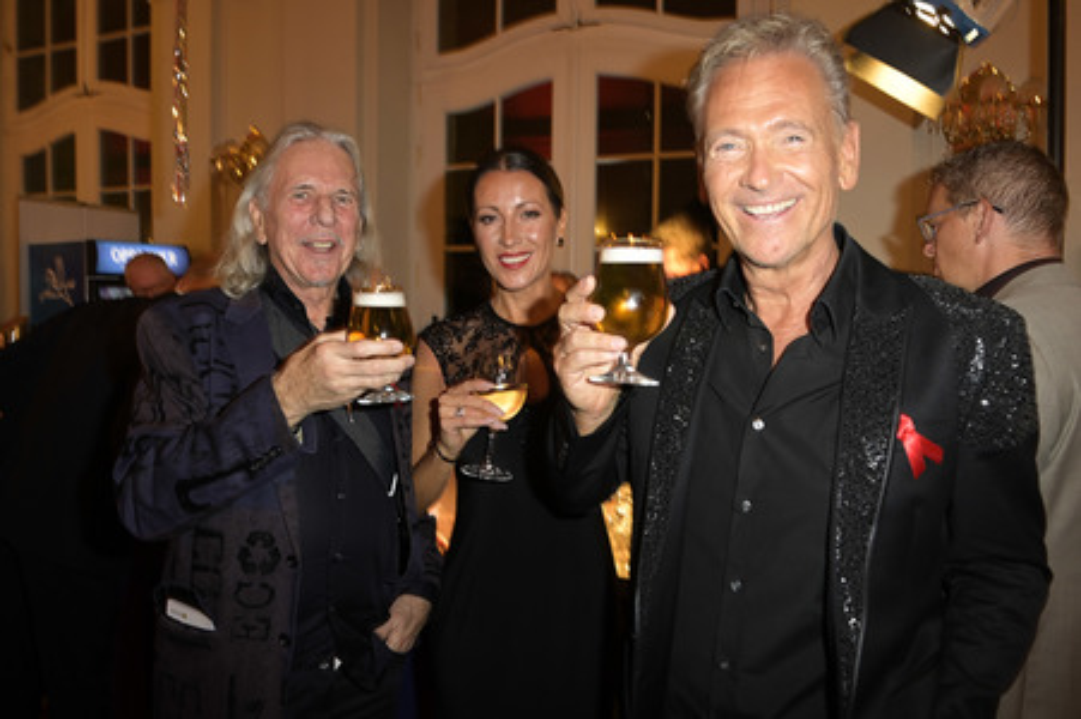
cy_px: 360
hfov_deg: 73.8
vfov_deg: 53.1
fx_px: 720
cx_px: 540
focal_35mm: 24
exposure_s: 1/60
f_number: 5
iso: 1600
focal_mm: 24
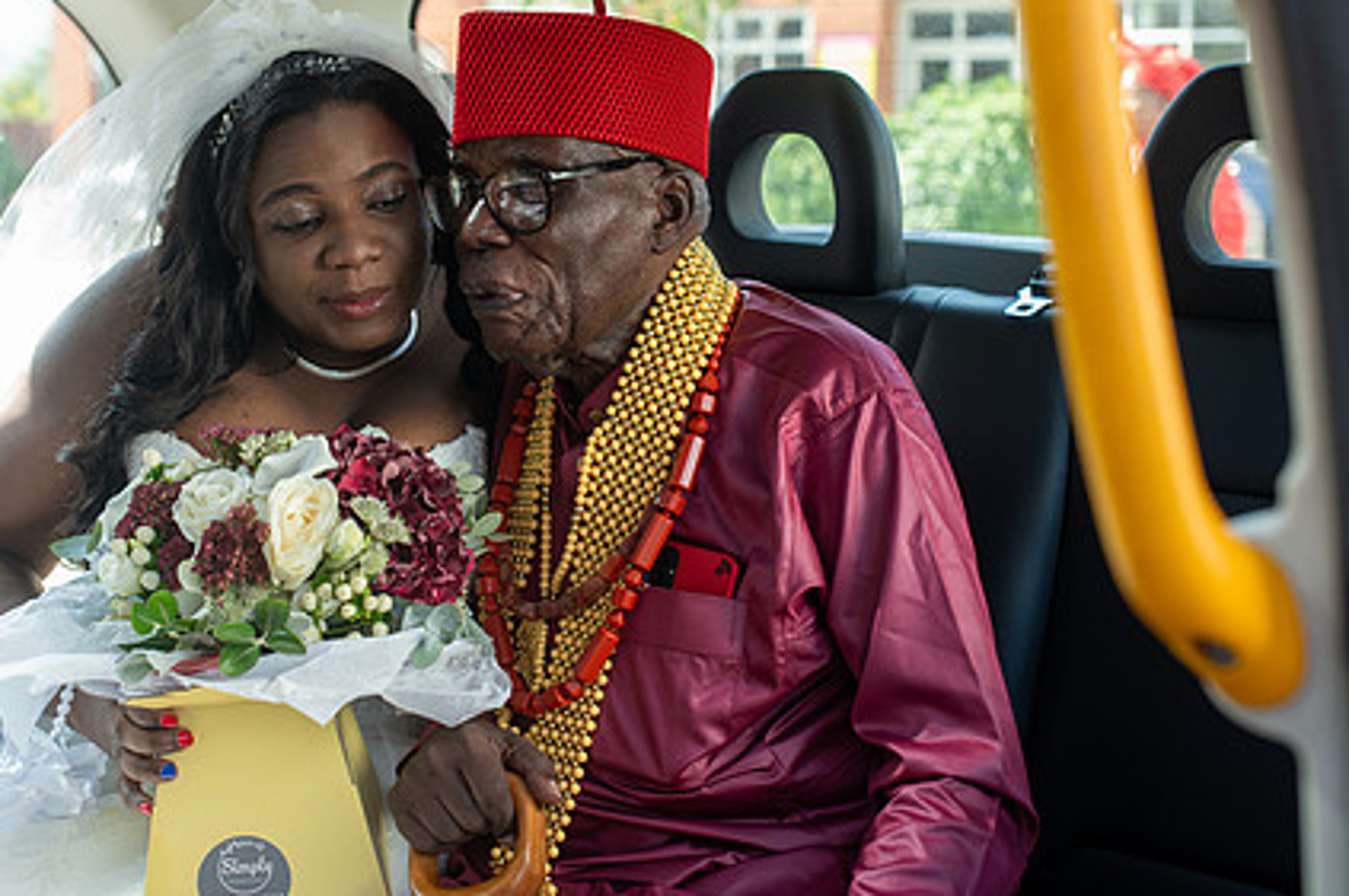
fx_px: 1797
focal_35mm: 48
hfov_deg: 41.1
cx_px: 593
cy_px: 319
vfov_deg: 27.9
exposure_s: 1/100
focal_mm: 35
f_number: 3.2
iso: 100
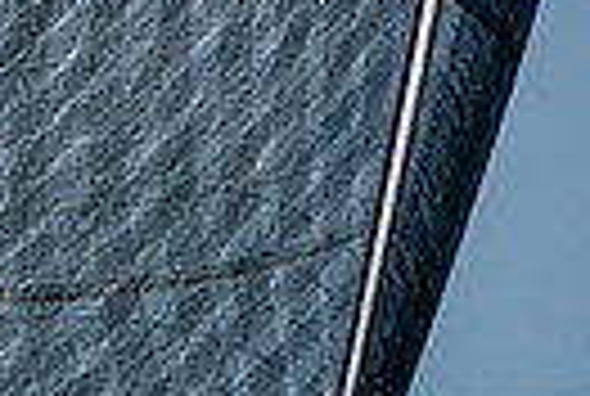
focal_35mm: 1855
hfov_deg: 1.1
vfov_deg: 0.7
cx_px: -626
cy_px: 628
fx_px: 30471
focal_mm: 280
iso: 400
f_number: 5.6
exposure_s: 1/4000
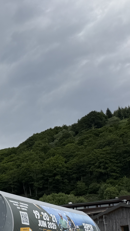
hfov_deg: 13.4
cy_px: 222
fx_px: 423
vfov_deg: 28.9
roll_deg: -1.9
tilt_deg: +9.2
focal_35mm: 69
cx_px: -172
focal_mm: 6.76
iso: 80
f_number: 1.78
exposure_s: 1/4405
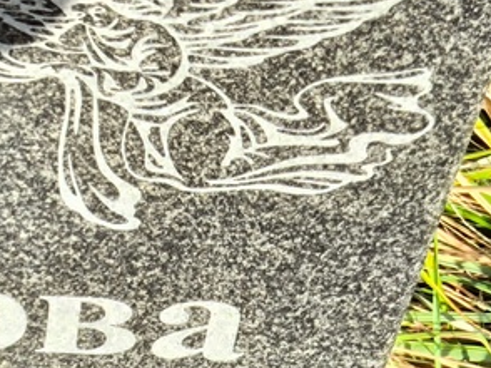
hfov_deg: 14.0
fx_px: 1927
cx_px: -141
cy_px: 370
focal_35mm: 136
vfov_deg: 10.8
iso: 50
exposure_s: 1/195
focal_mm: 4.71
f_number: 1.7
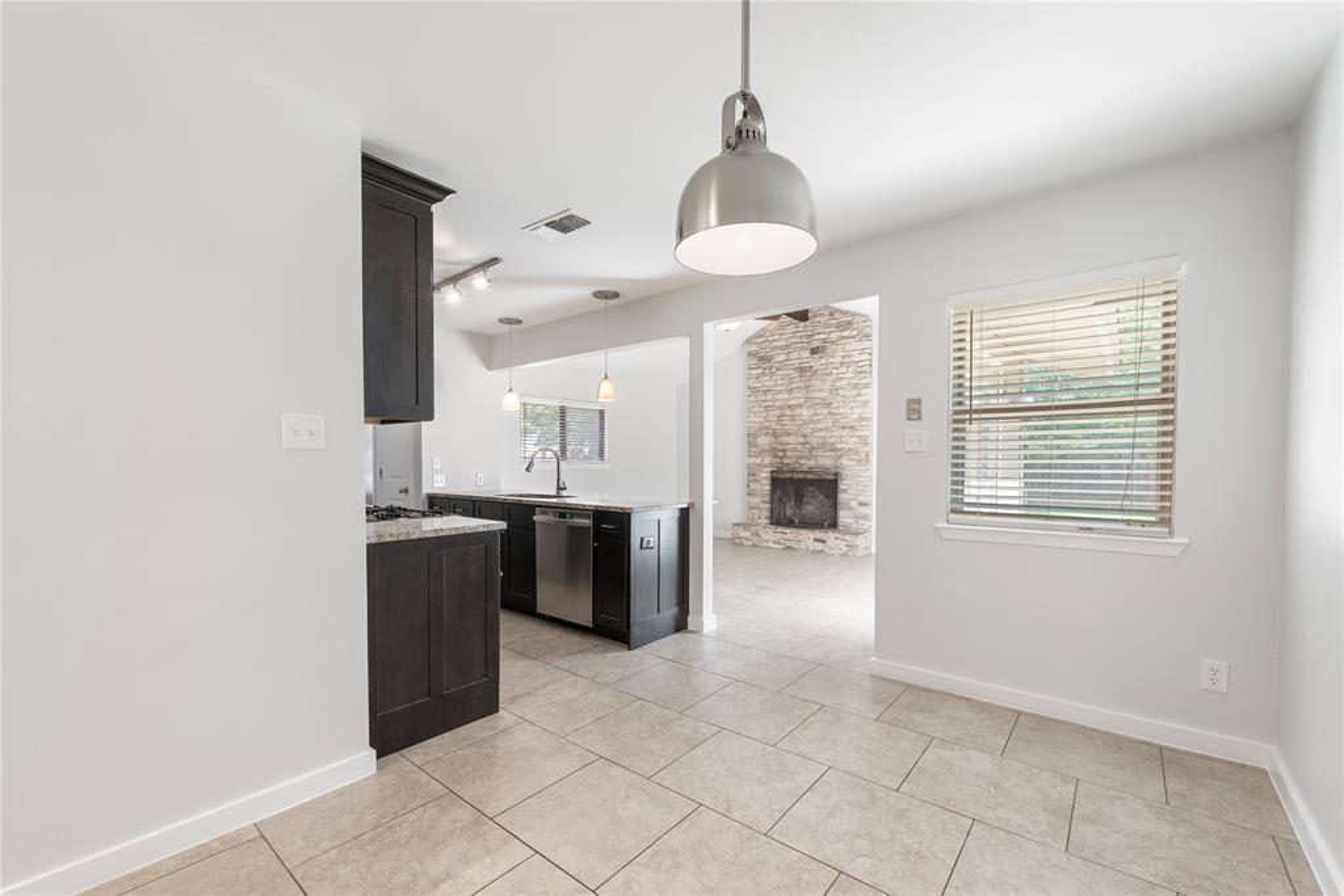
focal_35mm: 15
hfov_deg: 100.4
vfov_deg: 77.3
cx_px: 672
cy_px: 448
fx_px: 560
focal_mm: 15
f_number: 8
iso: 400
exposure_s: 1/2
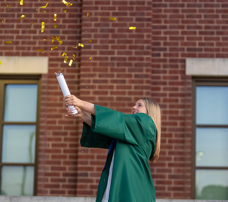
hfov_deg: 20.2
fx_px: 641
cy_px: 154
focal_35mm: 91
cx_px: 117
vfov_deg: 17.8
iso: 1250
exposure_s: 1/1000
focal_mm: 50
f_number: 1.2
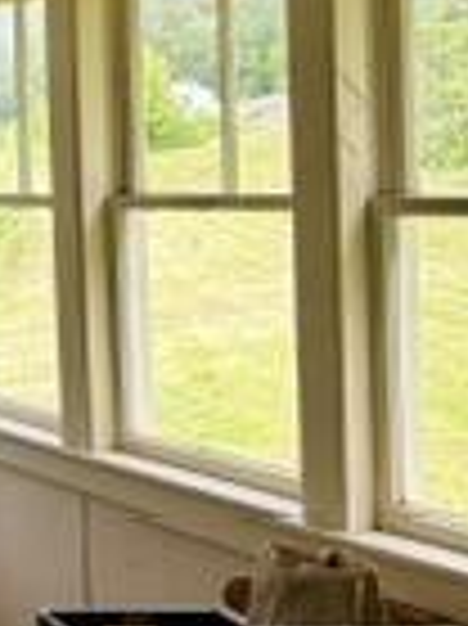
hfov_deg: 15.7
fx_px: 1498
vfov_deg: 23.5
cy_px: 243
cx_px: -324
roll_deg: +0.2
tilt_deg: -2.2
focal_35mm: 83
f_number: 1.78
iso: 100
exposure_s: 1/551
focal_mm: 6.76
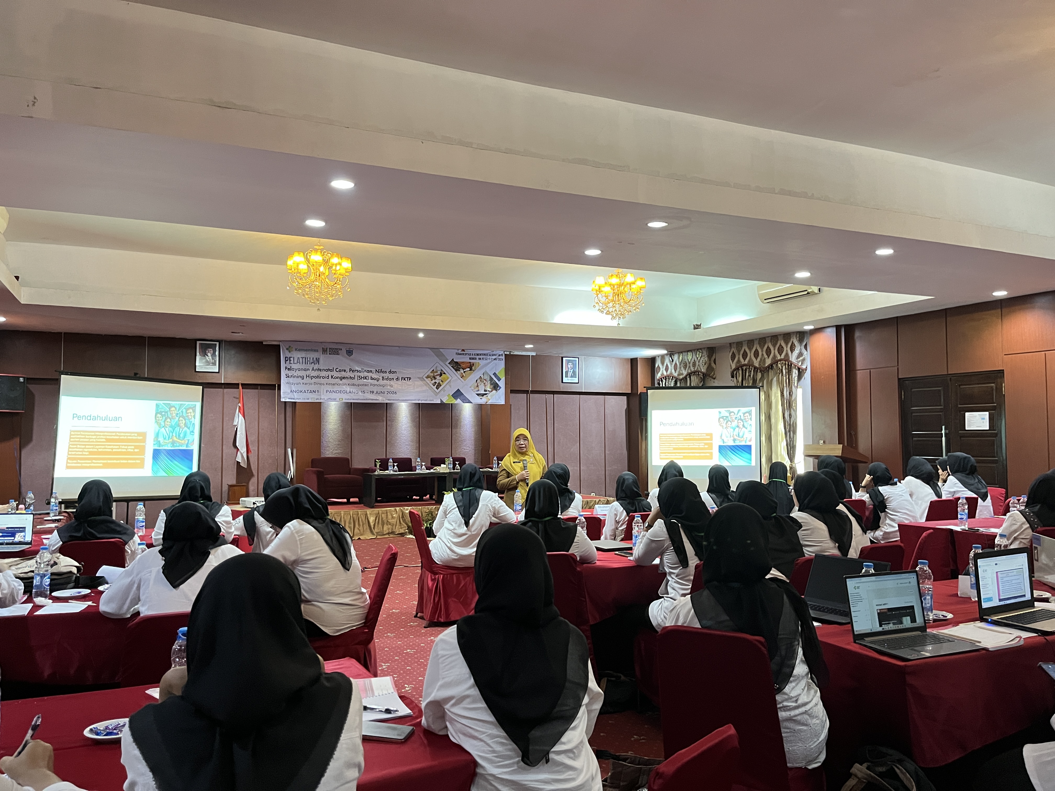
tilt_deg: +2.7
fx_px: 792
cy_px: 396
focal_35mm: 26
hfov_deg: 67.3
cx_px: 528
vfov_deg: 53.1
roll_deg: +0.6
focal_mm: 5.1
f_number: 1.6
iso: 640
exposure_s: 1/33
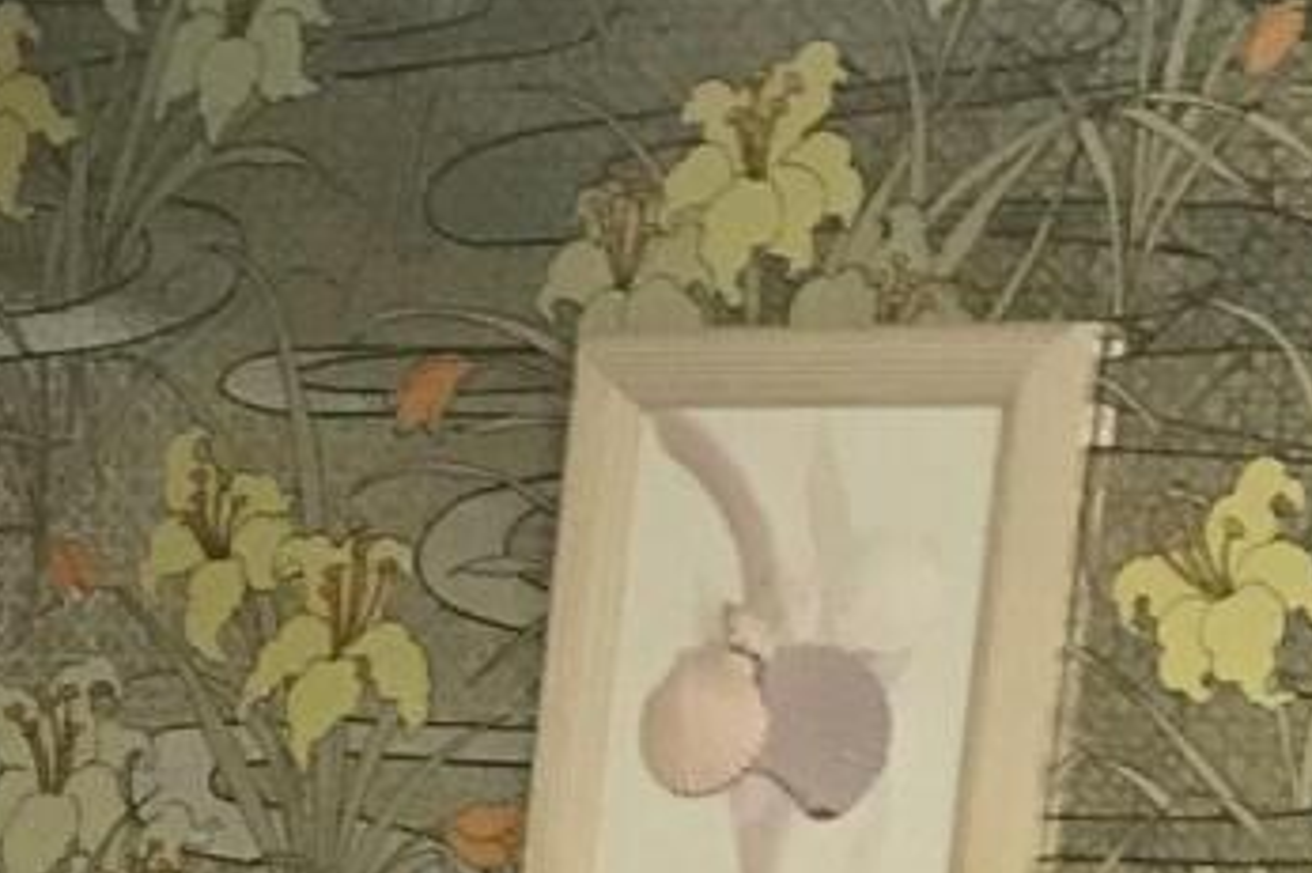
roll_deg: -5.4
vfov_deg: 7.5
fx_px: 6119
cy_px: 2188
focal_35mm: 168
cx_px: -1123
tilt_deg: -11.2
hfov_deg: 11.3
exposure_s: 1/30
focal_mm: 3.99
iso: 40
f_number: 1.8
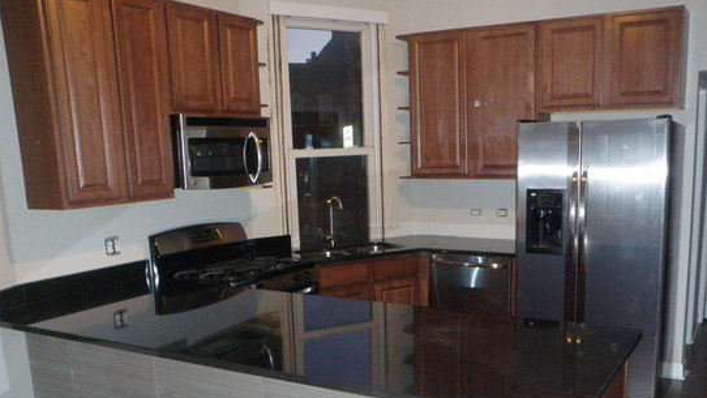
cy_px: 301
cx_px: 406
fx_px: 675
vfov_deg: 32.2
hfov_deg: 55.1
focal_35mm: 36
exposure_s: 1/30
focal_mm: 5
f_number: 3.5
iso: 400
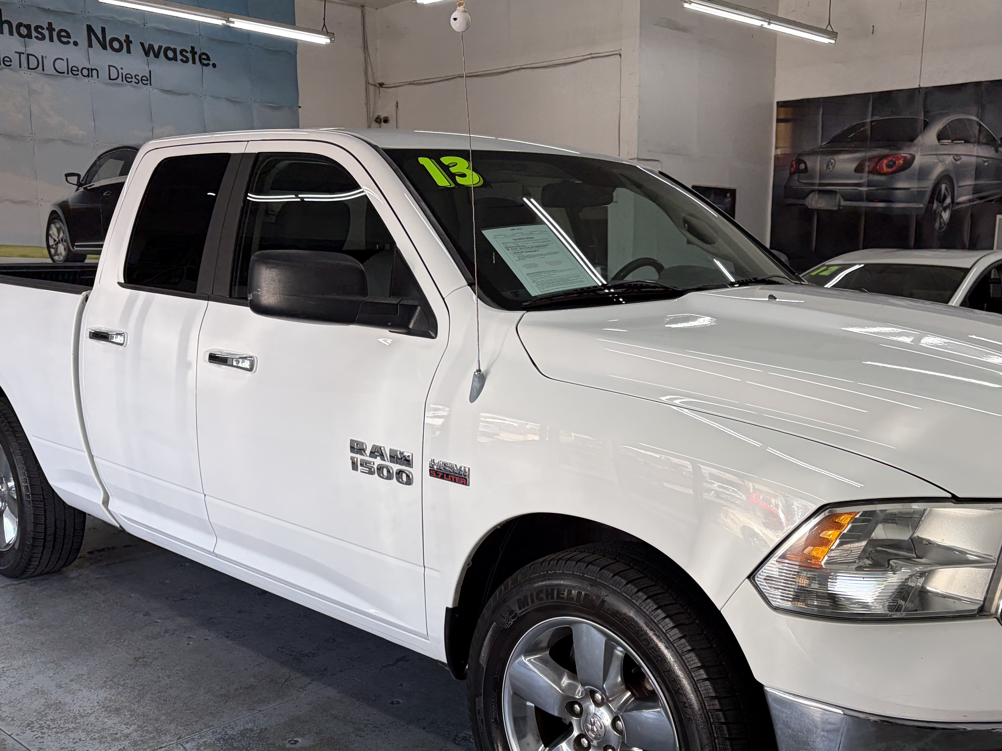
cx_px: 583
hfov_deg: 51.1
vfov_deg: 39.4
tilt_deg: -13.3
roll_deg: -1.9
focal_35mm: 36
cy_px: 464
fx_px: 1042
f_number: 1.6
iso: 32
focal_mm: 5.96
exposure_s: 1/143
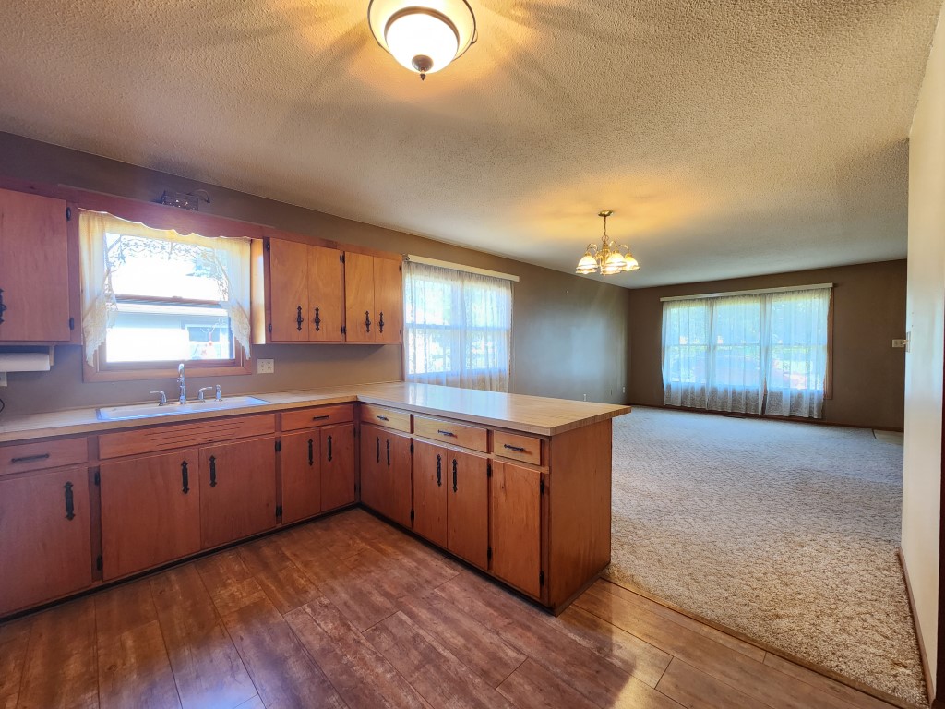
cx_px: 472
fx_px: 355
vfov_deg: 89.9
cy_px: 354
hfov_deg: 106.2
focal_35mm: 13
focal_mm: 2.2
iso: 320
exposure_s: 1/40
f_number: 2.2
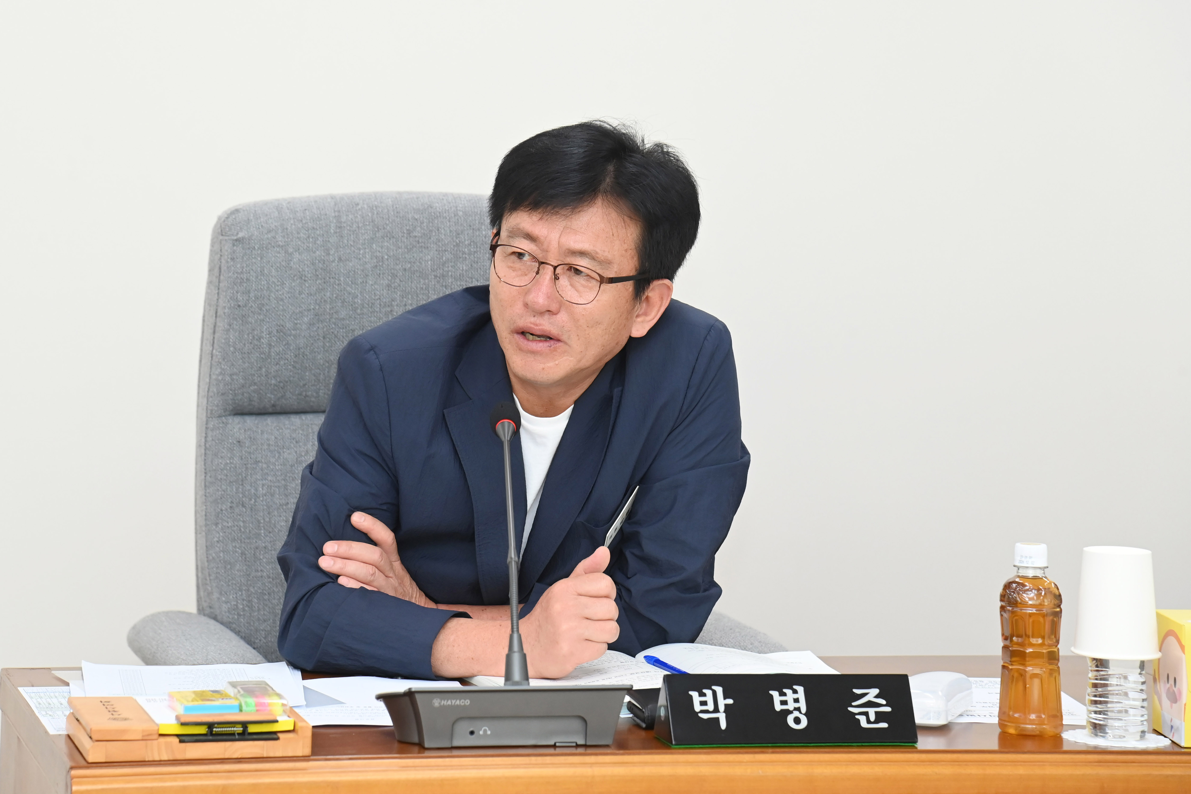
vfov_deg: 11.4
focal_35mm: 120
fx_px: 3970
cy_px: 397
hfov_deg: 17.1
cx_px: 596
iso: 2500
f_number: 6.3
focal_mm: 120
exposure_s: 1/250
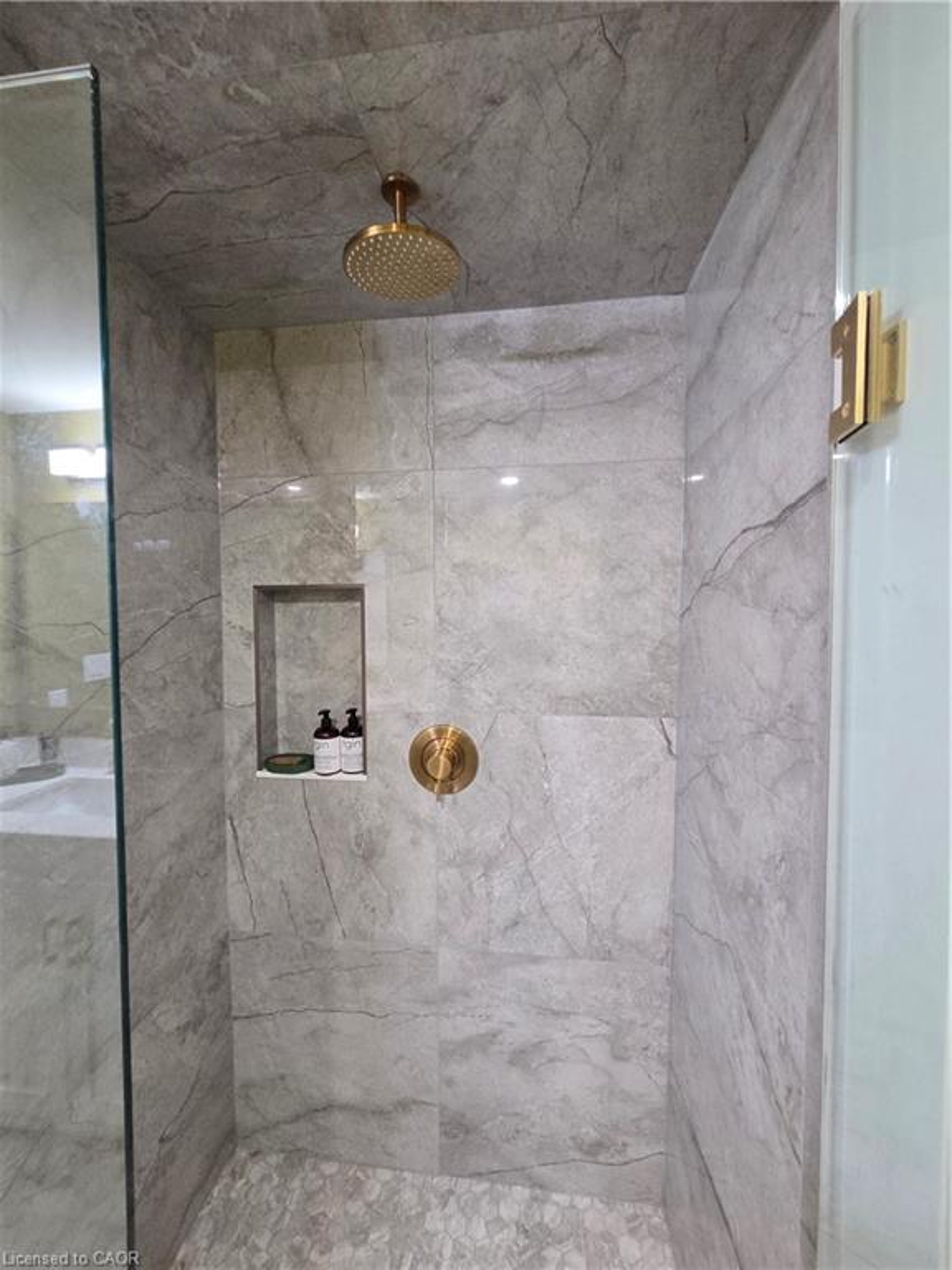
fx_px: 477
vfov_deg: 106.2
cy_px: 635
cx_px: 476
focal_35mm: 13
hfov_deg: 89.9
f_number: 2.2
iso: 1000
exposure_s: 1/60
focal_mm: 2.2
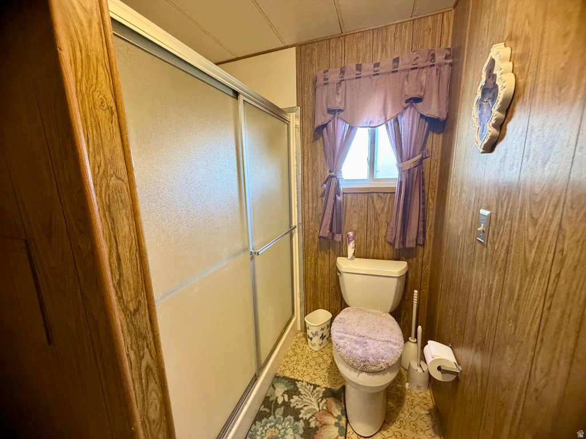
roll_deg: +2.8
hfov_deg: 102.1
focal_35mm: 14
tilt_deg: -11.7
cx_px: 293
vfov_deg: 85.7
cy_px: 220
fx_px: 237
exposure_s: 1/60
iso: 400
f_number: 2.2
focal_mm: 2.22
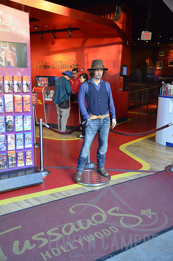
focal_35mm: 33
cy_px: 130
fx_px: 239
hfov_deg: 39.8
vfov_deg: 57.3
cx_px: 86
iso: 800
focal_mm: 22
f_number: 3.5
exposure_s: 1/50
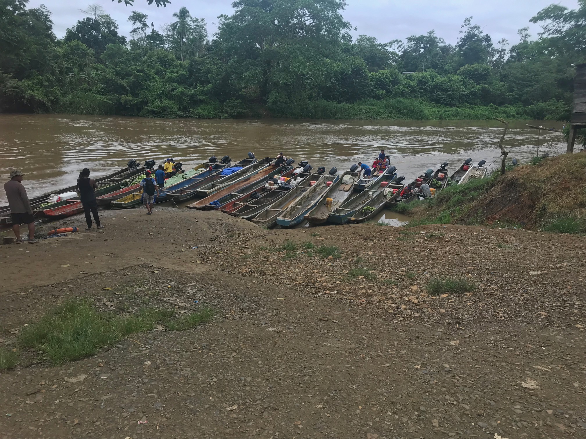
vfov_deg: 49.7
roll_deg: -3.0
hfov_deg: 63.4
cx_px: 293
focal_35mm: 28
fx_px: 474
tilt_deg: -15.0
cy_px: 220
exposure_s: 1/595
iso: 20
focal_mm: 3.99
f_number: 1.8
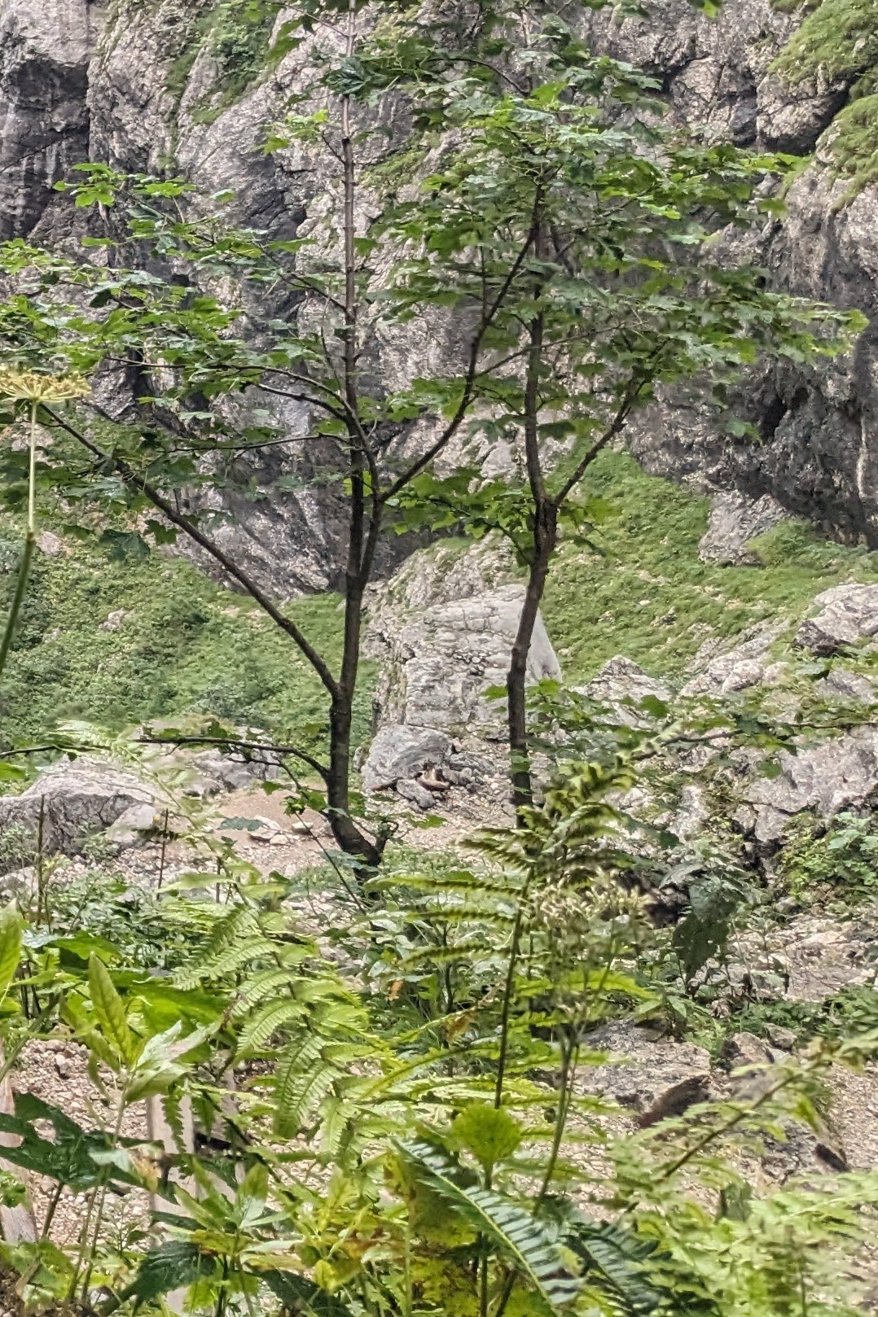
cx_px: -606
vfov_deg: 28.0
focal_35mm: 70
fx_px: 2562
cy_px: 180
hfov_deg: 16.8
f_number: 1.73
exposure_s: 1/572
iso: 38
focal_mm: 4.38
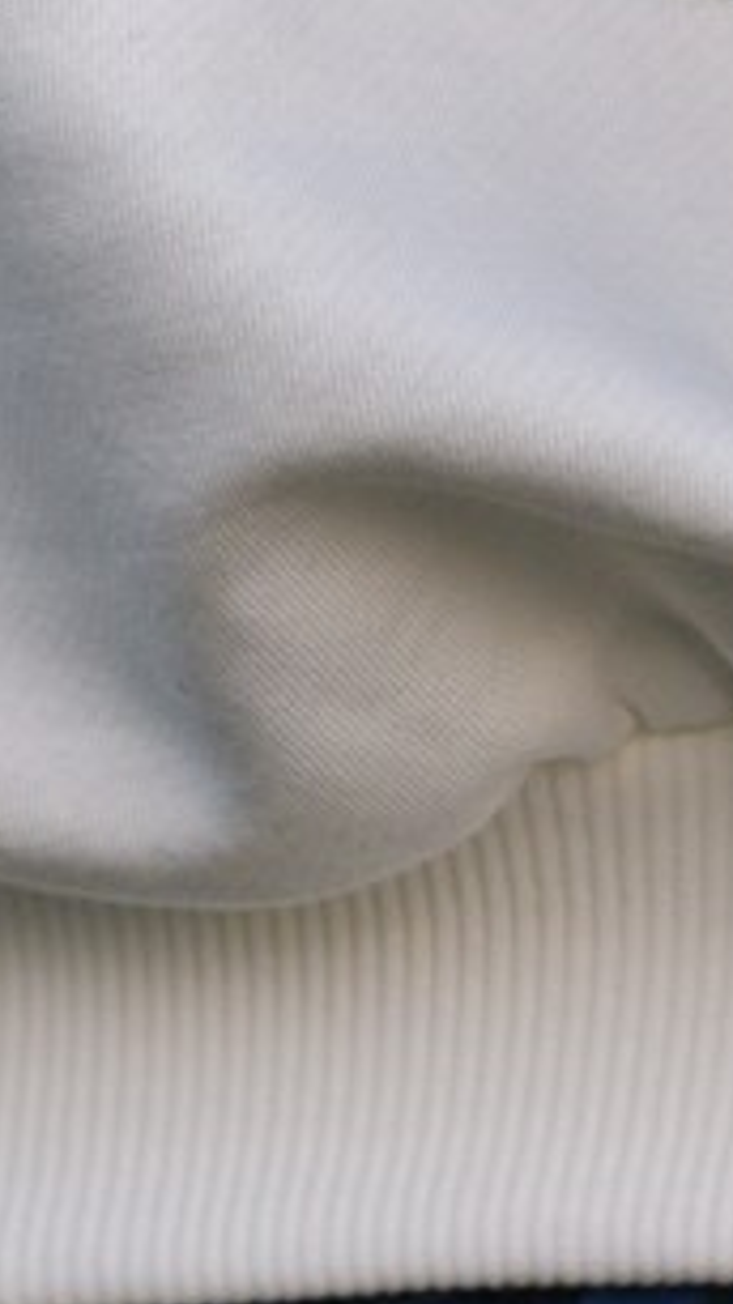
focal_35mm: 308
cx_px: 763
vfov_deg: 6.9
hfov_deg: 3.9
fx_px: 10648
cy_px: -503
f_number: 3.2
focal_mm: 50
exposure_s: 1/320
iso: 800
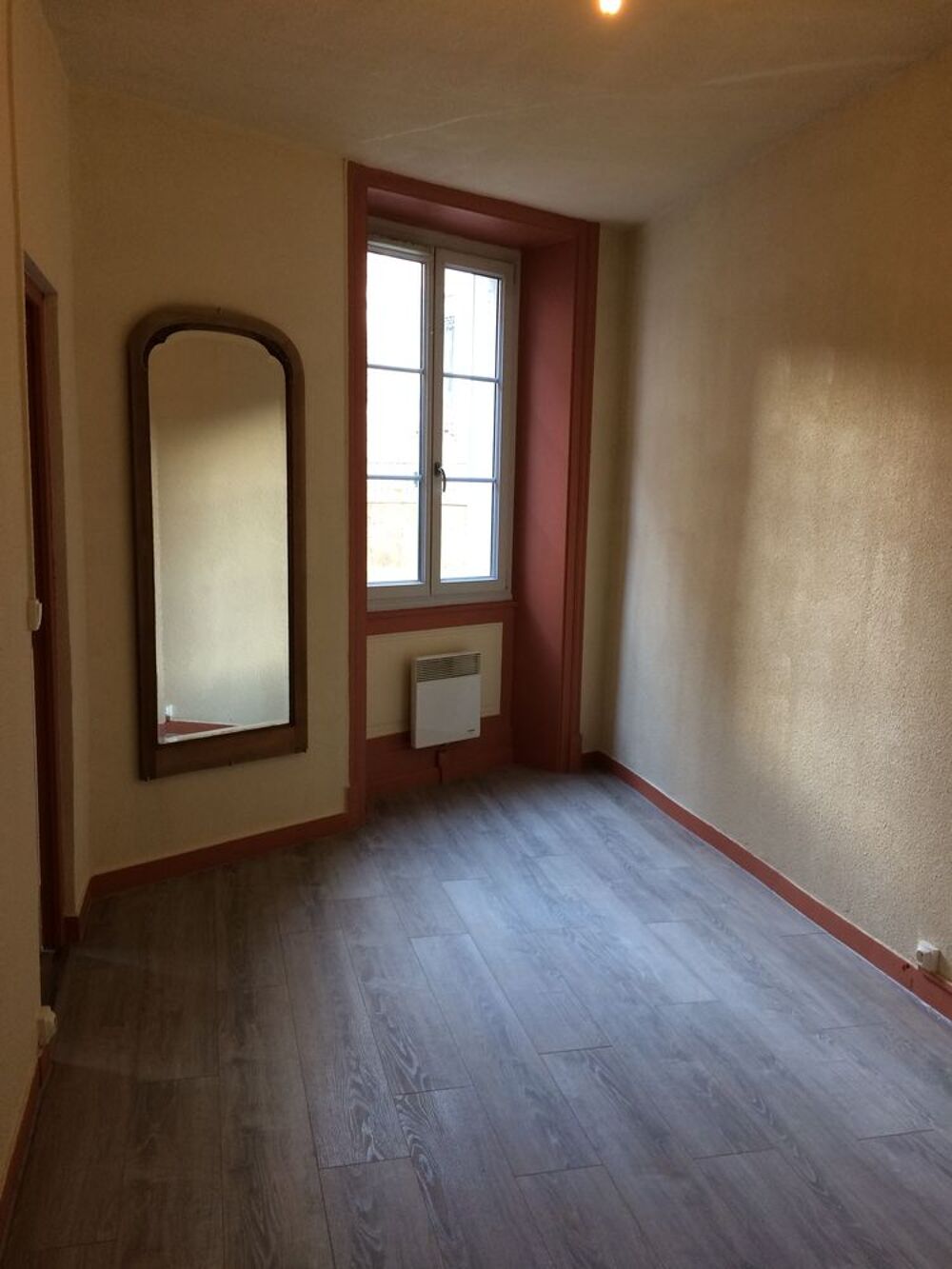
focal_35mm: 29
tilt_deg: -10.6
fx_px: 1063
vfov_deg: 61.7
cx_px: 476
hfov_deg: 48.2
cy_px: 634
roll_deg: -0.4
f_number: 2.2
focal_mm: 4.15
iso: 125
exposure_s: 1/33
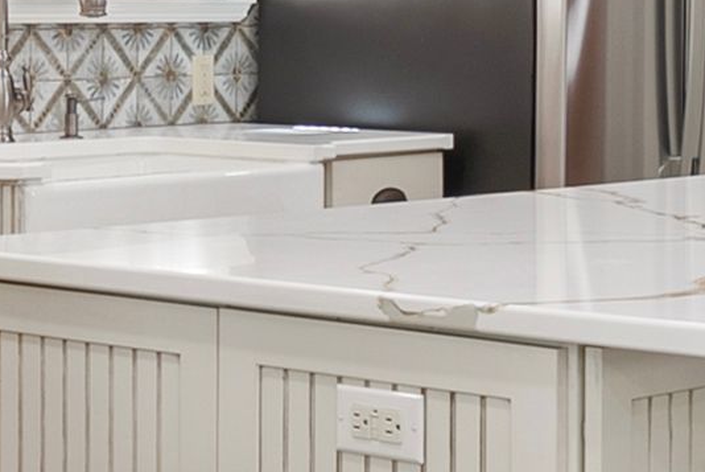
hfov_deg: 15.0
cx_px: 104
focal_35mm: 135
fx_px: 2646
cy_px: 19
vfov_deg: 10.1
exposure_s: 1/3
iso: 200
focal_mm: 17
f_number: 8
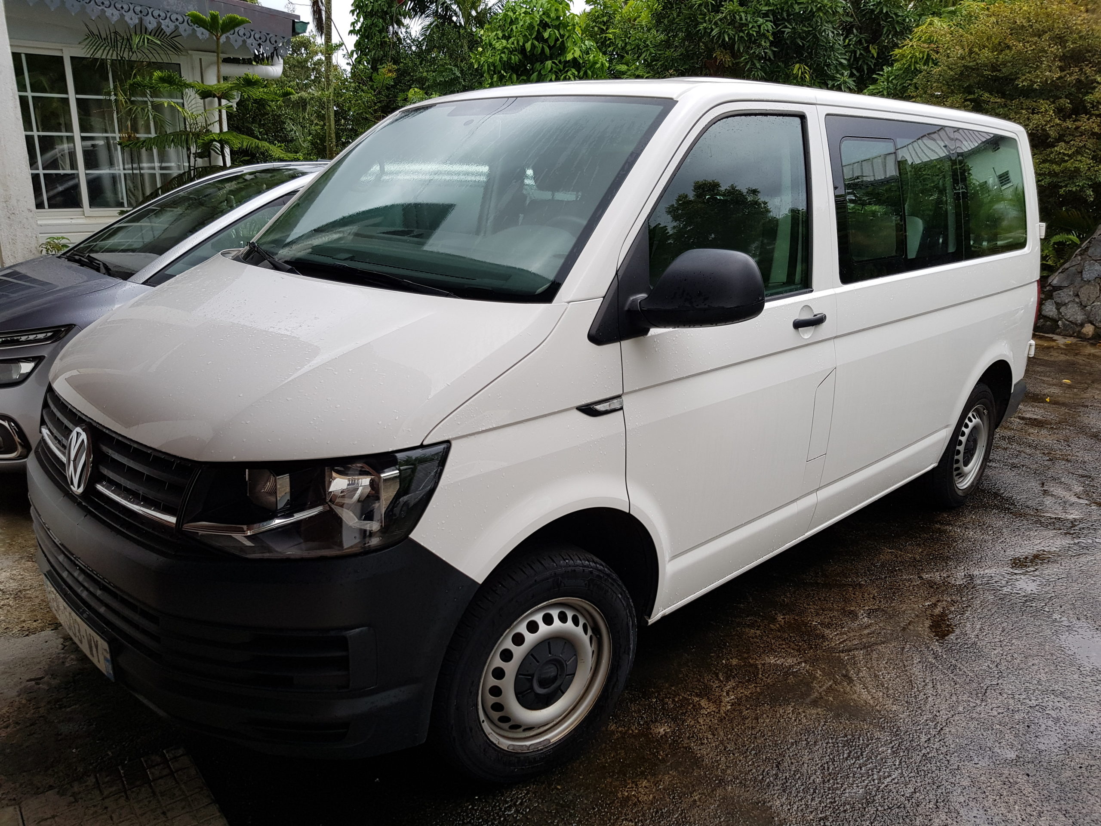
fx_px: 827
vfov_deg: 53.1
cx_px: 550
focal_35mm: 26
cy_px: 413
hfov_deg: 67.3
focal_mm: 4.3
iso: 40
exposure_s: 1/894
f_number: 1.7
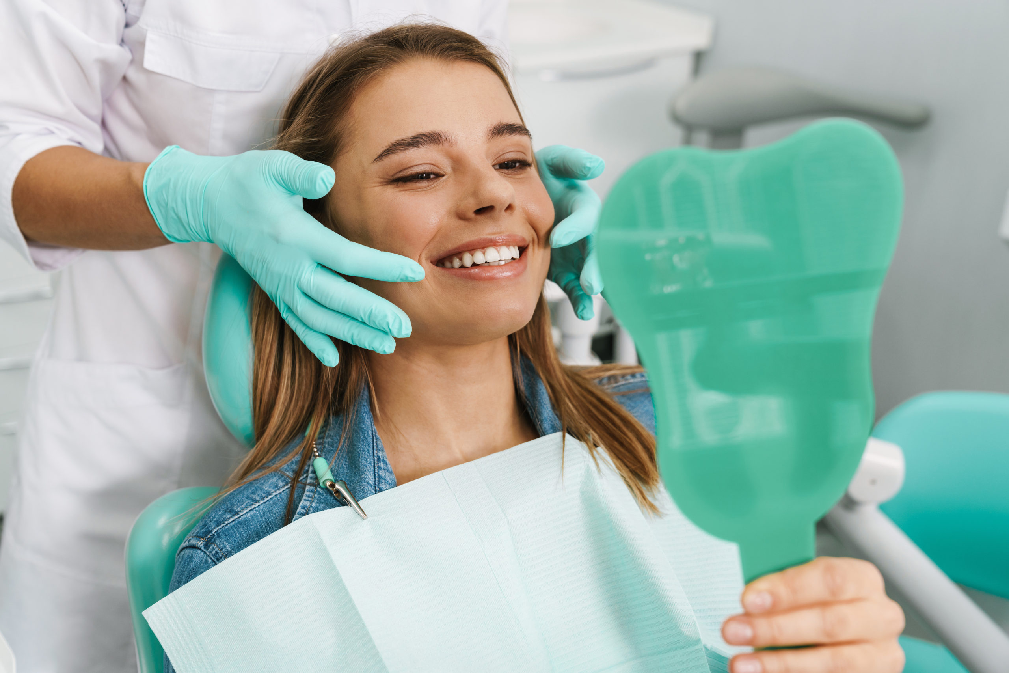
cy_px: 336
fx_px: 1289
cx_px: 504
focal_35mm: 46
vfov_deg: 29.2
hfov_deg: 42.7
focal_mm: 46
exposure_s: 1/160
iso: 800
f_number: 4.5
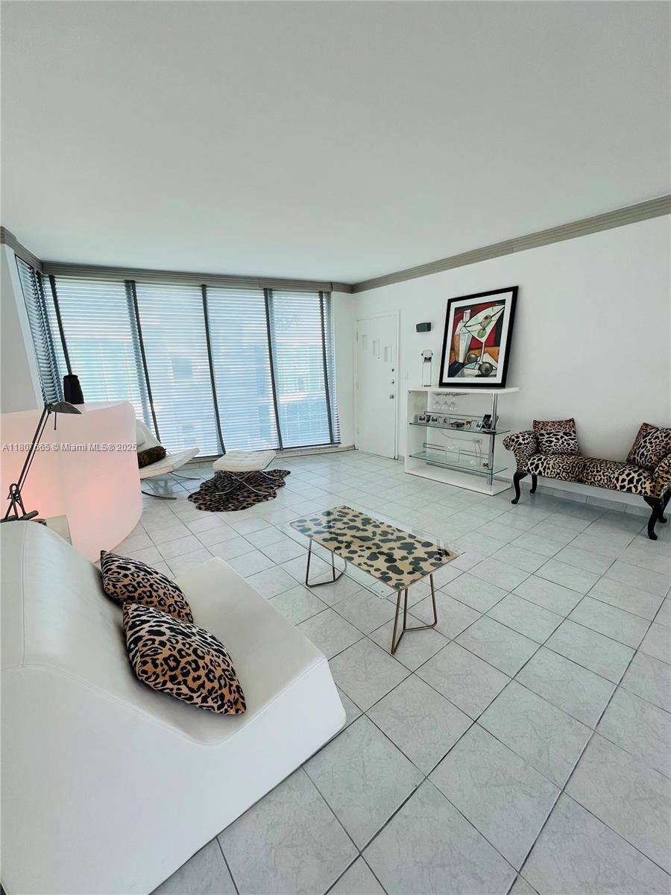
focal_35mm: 13
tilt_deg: -12.2
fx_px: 336
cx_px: 336
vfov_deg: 106.2
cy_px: 448
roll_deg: +1.8
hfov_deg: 89.9
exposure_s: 1/132
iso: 50
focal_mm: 1.57
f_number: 1.8
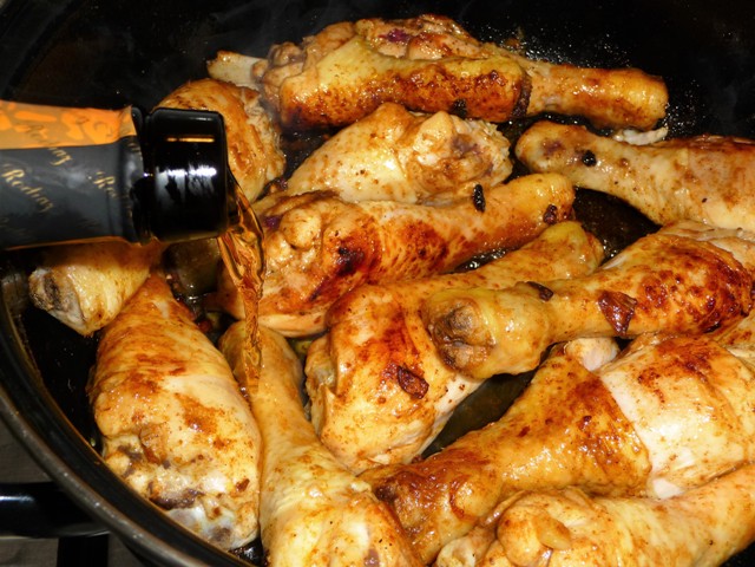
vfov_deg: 30.3
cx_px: 378
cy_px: 284
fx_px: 1047
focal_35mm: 48
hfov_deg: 39.7
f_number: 4.2
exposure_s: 1/30
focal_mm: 8
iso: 100
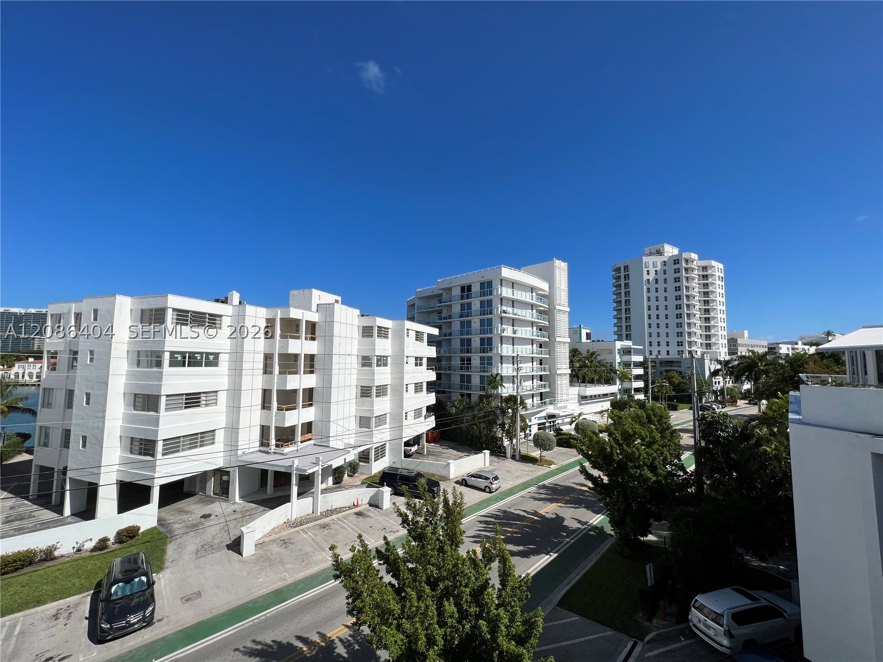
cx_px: 442
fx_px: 332
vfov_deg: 89.9
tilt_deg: +5.0
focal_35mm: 13
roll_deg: -0.3
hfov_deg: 106.2
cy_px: 331
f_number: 1.8
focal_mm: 1.57
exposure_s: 1/4386
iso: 40
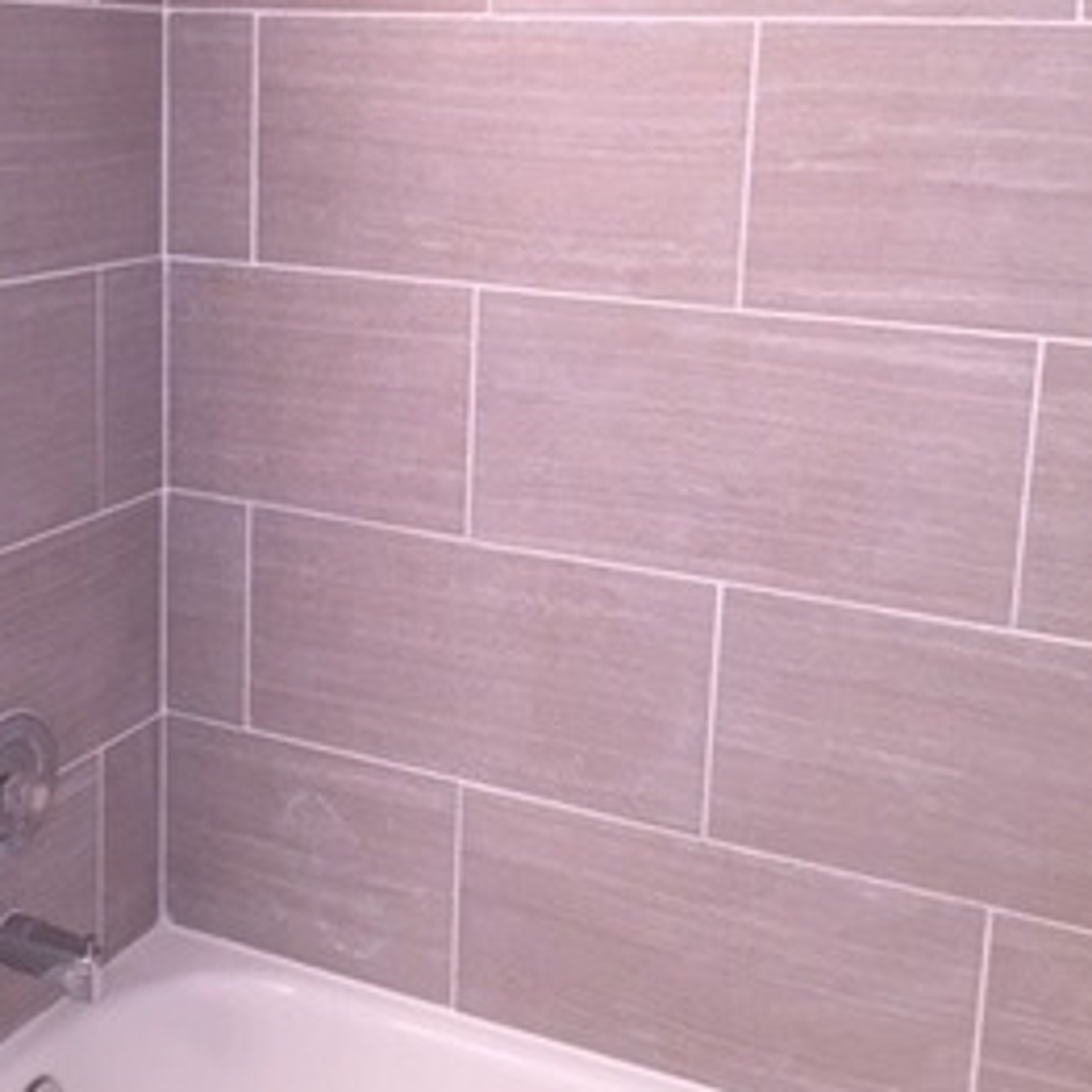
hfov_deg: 35.7
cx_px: 371
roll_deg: -1.5
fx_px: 1677
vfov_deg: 35.8
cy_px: 388
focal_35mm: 47
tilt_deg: -9.5
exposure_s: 1/30
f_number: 2.2
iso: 80
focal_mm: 4.15
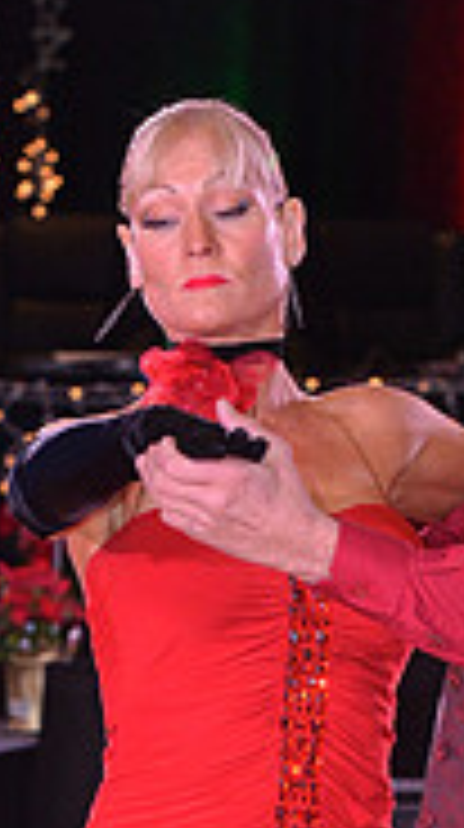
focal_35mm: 413
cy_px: 1058
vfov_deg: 5.2
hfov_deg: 2.9
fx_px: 9067
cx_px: 372
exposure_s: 1/250
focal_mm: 125
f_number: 6.3
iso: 2000
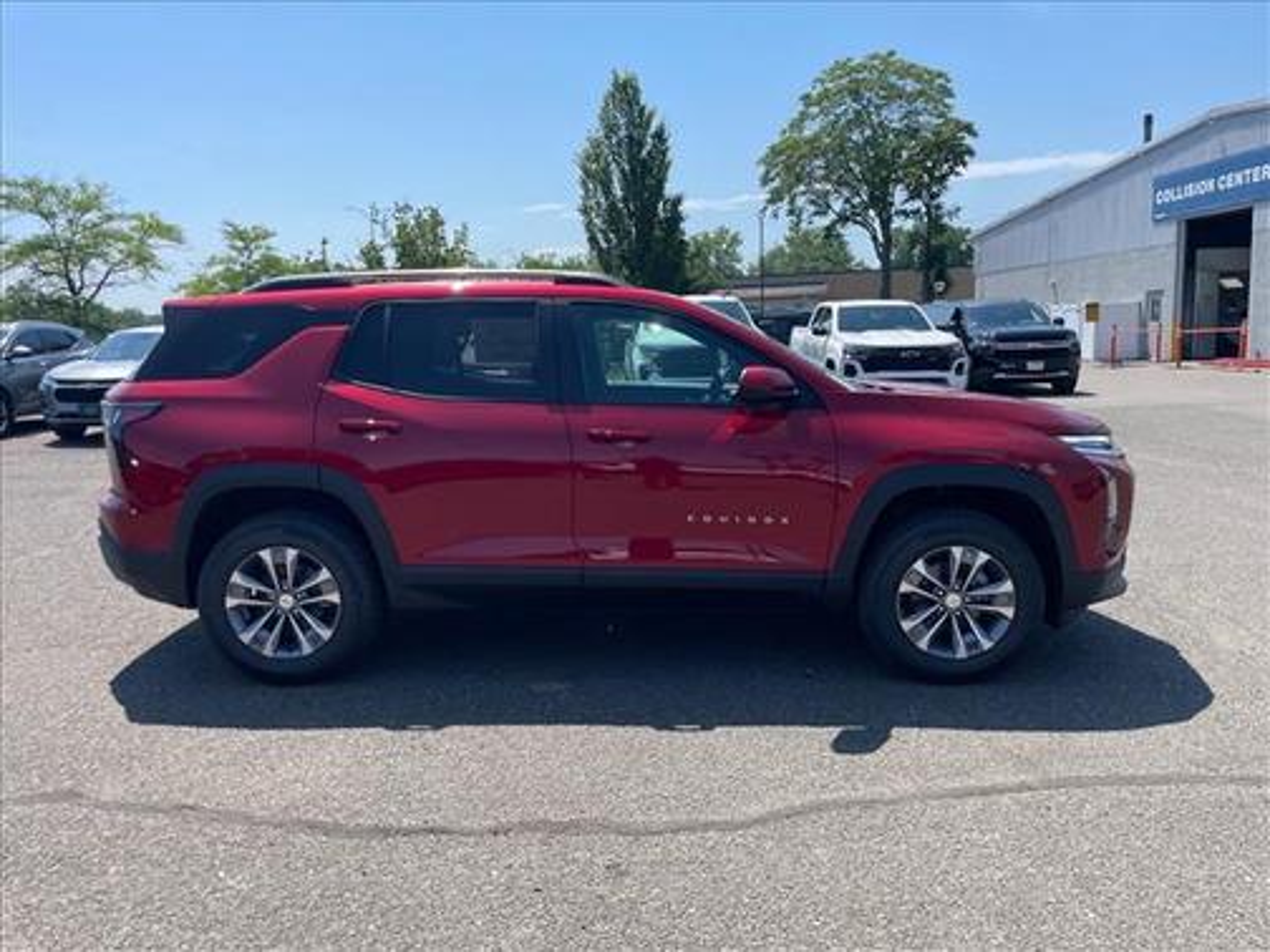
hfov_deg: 67.3
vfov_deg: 53.1
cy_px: 476
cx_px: 635
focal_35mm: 26
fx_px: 954
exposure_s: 1/3040
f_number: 1.6
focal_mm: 4.2
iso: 32
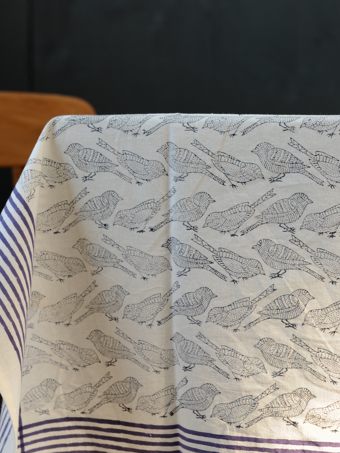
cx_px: 185
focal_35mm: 107
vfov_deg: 18.3
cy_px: 301
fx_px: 1401
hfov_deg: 13.8
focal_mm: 60
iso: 200
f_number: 5.6
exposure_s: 1/30
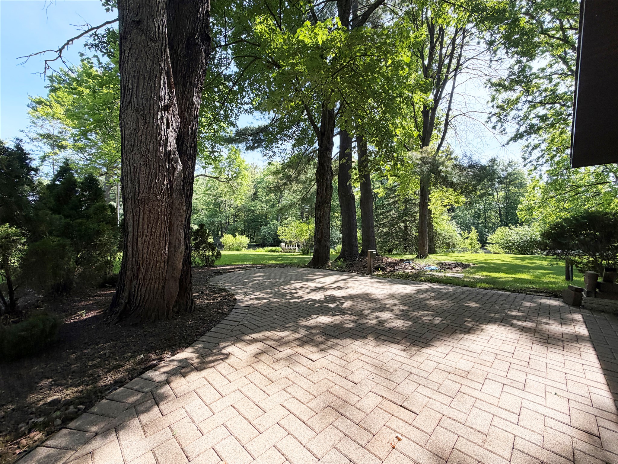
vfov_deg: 85.7
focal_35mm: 14
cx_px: 309
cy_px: 232
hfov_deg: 102.1
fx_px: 250
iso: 64
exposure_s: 1/433
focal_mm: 2.22
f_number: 2.2
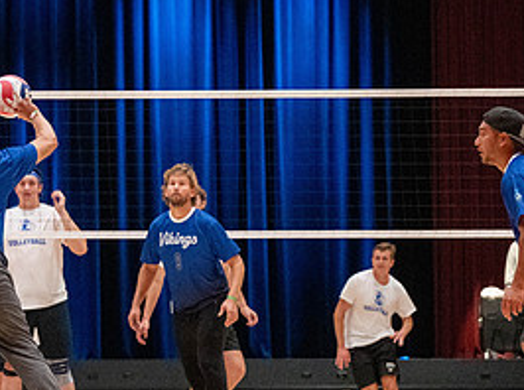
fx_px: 3065
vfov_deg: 7.3
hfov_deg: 9.7
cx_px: -32
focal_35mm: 203
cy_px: 21
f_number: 2.8
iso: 6400
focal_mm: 70
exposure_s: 1/640
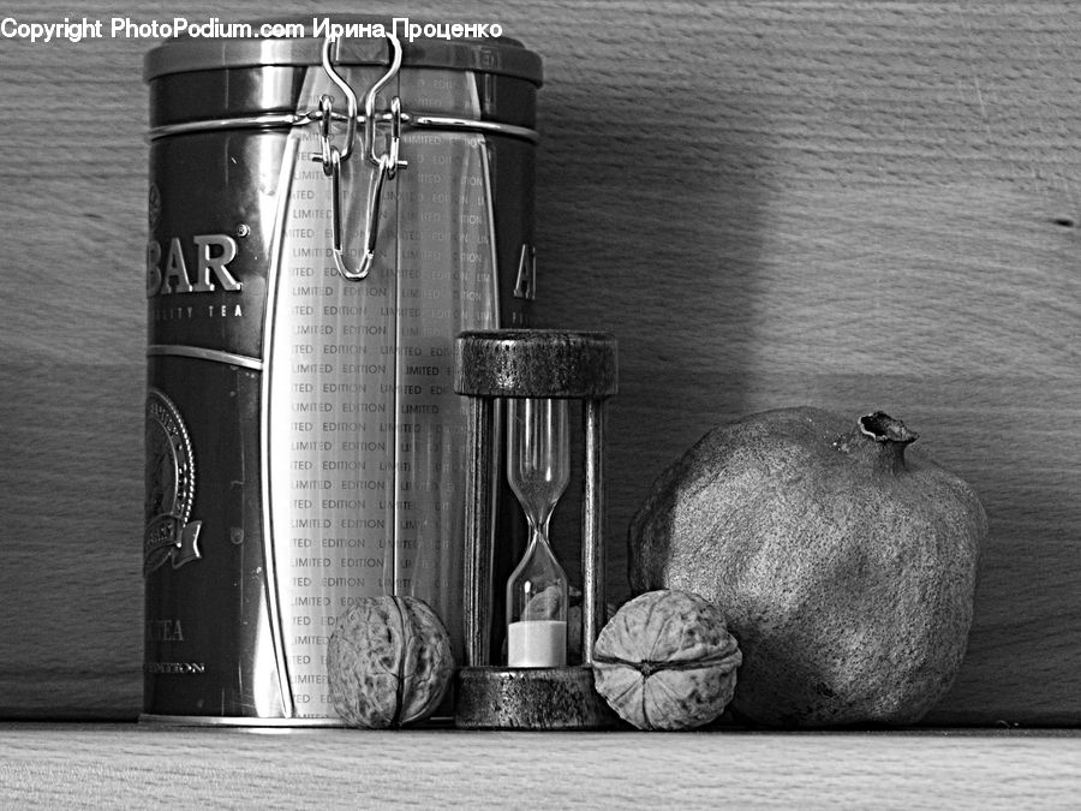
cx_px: 540
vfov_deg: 7.7
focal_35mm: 192
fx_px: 5996
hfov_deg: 10.3
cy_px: 406
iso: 200
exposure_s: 1/7.6
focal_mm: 49
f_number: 4.1
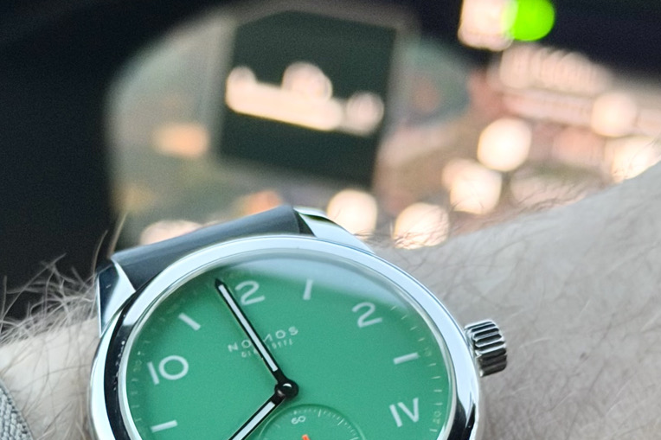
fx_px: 1799
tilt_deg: -25.6
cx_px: 286
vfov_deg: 13.5
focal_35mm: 98
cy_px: 572
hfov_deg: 20.8
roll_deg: +1.1
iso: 640
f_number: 1.78
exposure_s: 1/24
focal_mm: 6.76
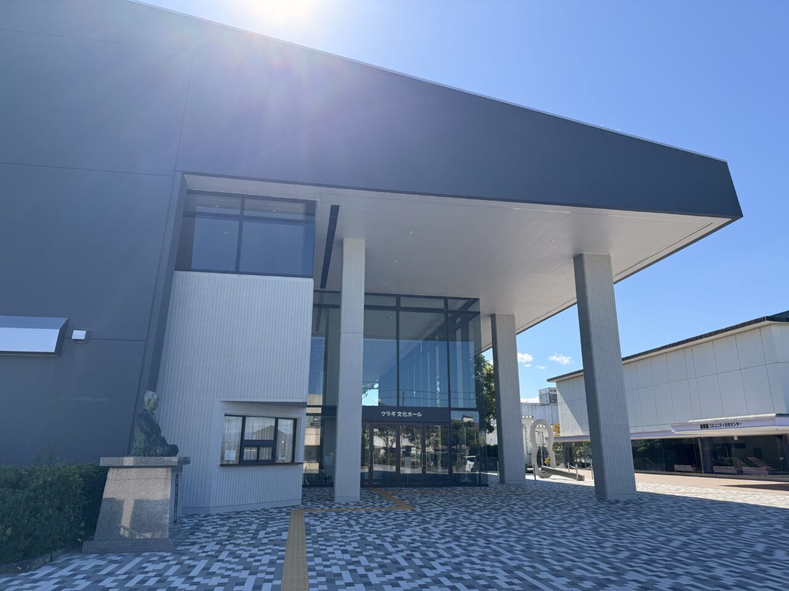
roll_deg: +0.0
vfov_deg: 56.8
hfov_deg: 71.6
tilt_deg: +15.8
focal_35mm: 24
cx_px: 394
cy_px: 296
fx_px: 547
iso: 80
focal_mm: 6.76
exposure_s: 1/3425
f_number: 1.78
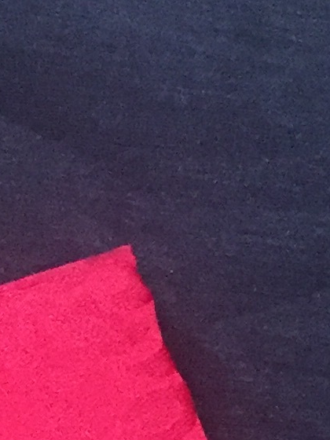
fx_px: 2148
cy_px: 1269
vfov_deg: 9.5
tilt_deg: -85.8
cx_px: -102
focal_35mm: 169
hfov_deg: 8.7
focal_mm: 4.15
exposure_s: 1/33
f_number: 2.2
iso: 250
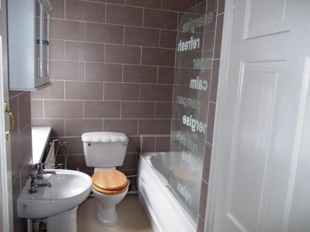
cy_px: 116
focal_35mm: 28
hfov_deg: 63.5
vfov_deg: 49.7
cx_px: 155
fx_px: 251
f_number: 2.7
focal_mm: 4
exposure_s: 1/25
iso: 200
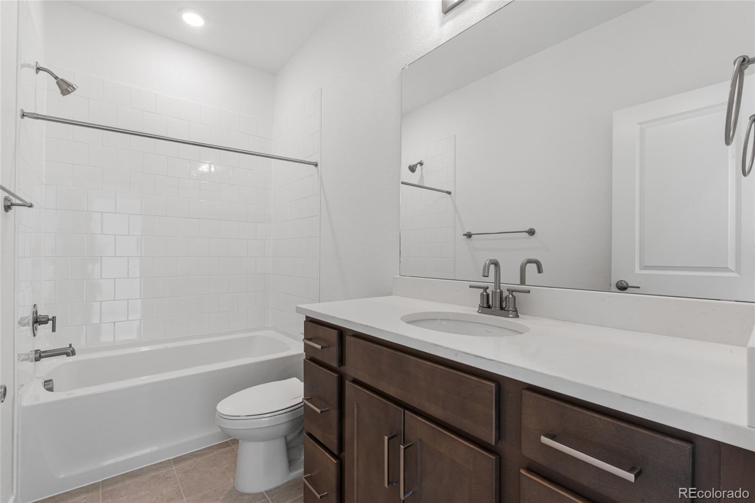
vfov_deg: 72.0
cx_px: 378
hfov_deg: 95.0
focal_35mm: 16
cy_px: 252
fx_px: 346
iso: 100
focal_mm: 16.5
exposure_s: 1.6
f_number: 20
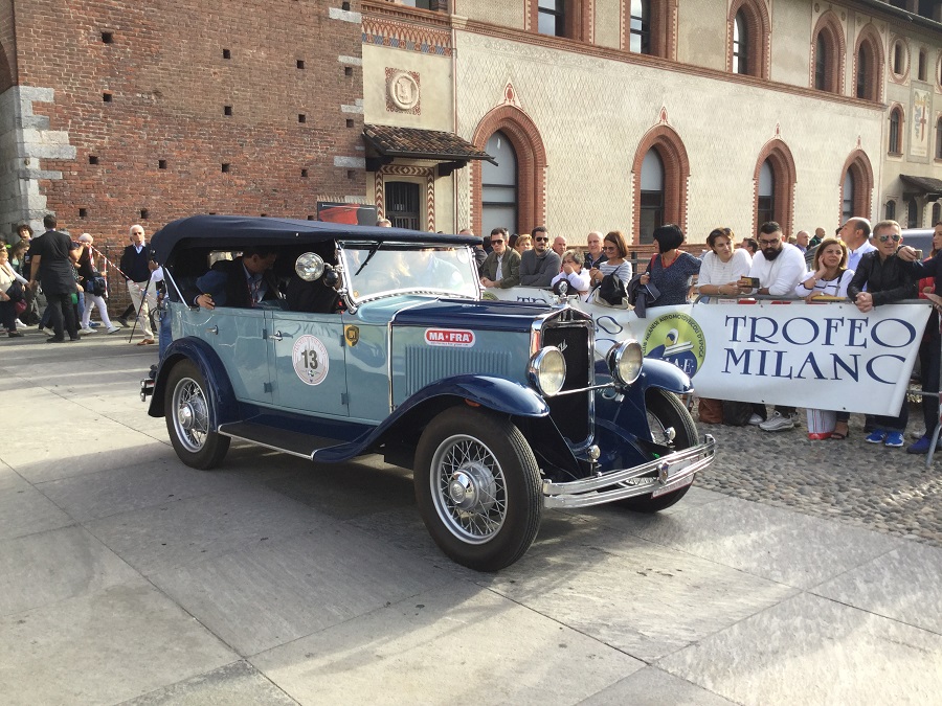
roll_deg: -0.3
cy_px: 353
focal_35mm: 31
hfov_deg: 58.4
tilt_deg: -7.2
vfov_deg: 45.4
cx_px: 471
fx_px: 844
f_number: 2.4
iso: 25
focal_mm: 3.3
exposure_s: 1/350
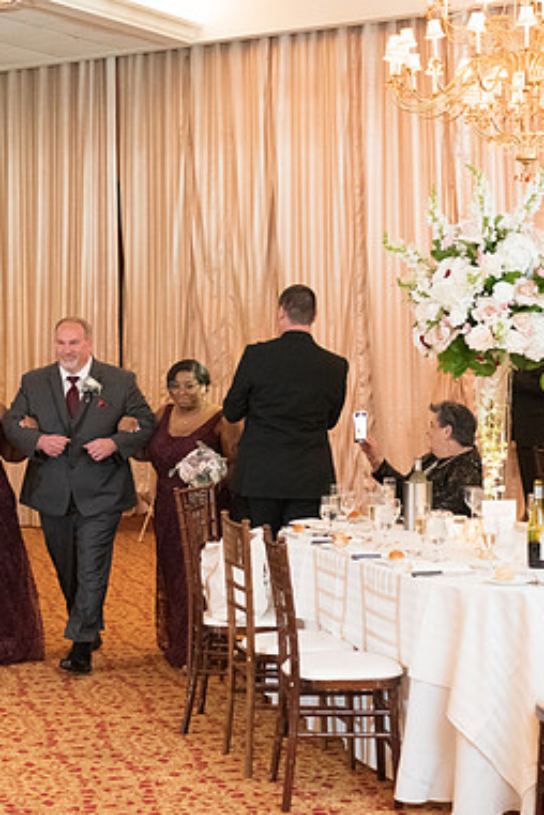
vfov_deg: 27.7
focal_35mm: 73
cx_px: 150
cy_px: 405
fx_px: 1655
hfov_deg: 18.6
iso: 3600
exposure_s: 1/125
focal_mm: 48
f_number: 2.8
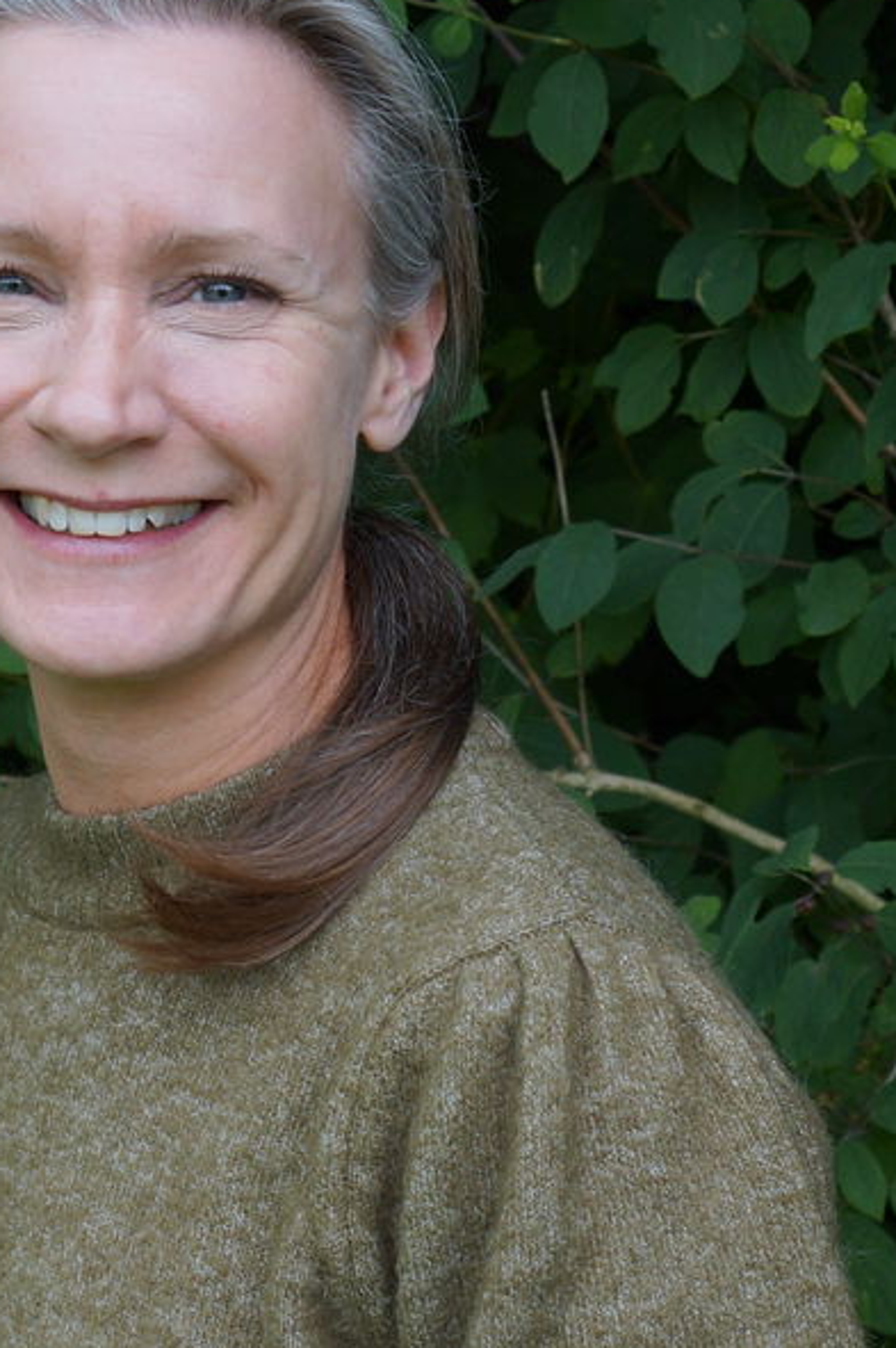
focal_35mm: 88
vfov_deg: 23.1
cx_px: 228
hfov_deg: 15.4
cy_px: 885
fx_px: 3291
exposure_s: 1/160
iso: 160
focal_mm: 18
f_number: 4
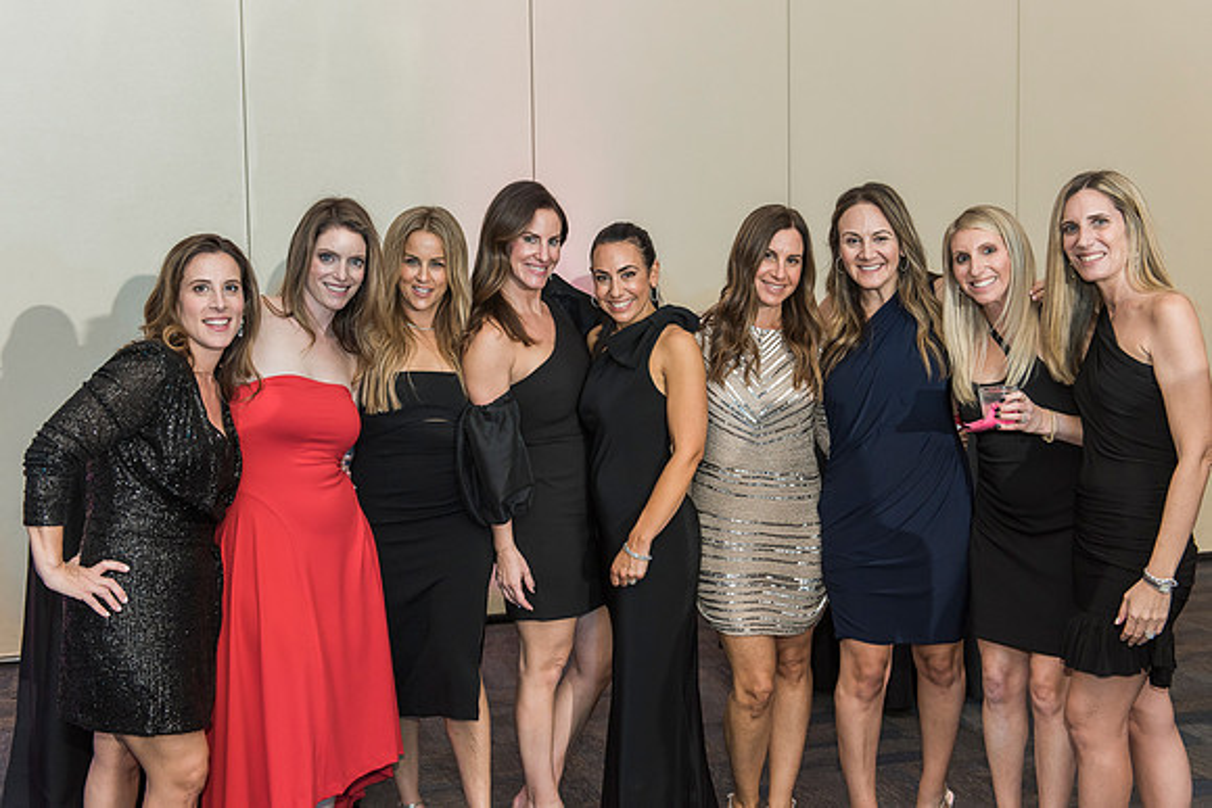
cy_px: 404
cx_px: 606
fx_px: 1482
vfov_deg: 30.5
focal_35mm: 44
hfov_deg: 44.5
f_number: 4
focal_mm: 44
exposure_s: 1/100
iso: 1000
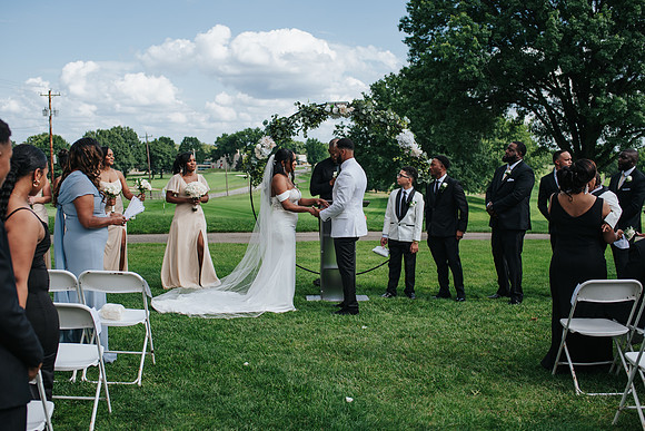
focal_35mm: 40
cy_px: 223
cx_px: 316
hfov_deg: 48.7
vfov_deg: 33.6
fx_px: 712
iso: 110
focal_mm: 35
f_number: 3.2
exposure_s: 1/1250
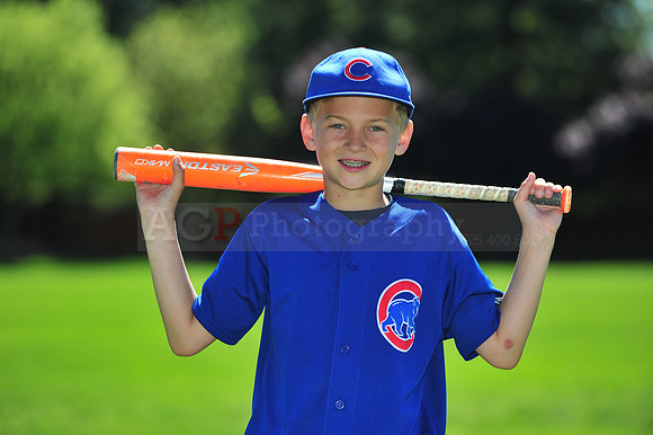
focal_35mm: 200
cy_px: 218
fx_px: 3626
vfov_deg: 6.9
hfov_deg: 10.3
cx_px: 326
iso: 320
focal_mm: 200
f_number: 5
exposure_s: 1/1600
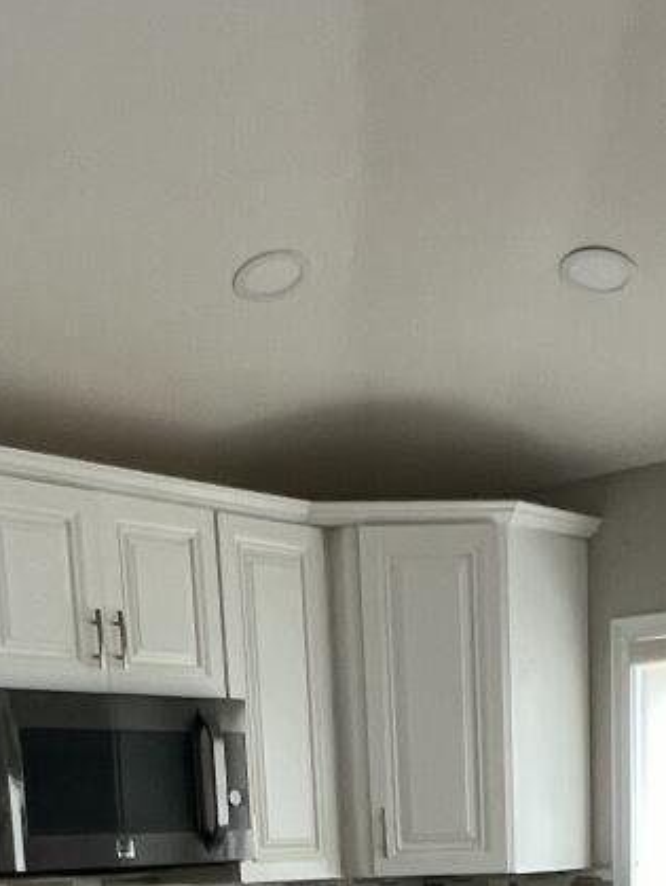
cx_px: 482
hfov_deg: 23.5
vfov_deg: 25.7
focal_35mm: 62
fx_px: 1588
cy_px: 1216
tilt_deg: -12.2
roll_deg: +1.6
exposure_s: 1/60
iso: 250
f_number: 1.8
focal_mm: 1.57
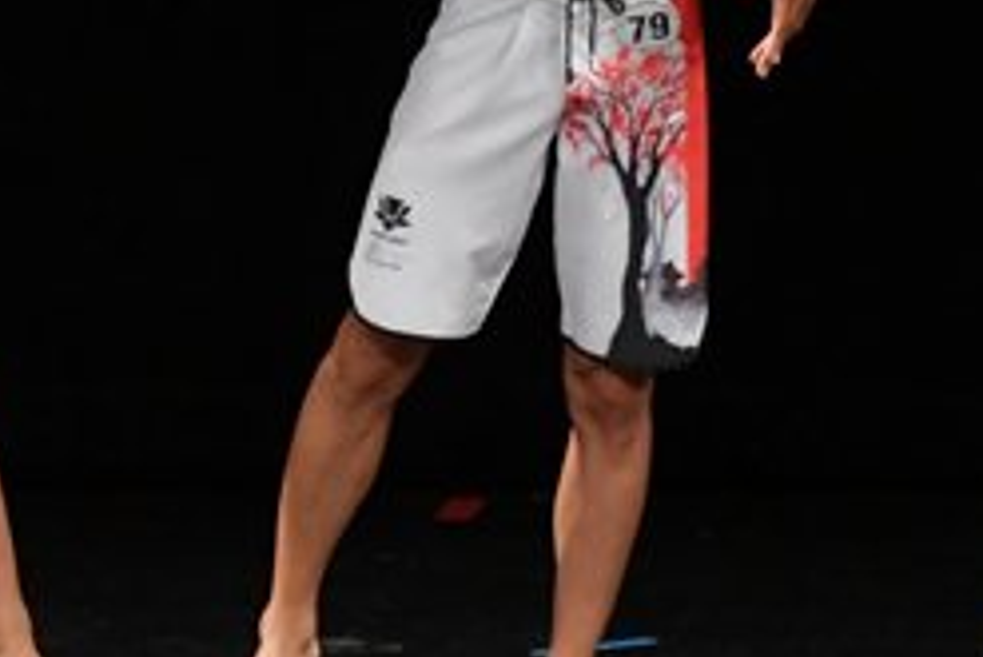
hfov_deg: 2.6
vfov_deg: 1.7
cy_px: 100
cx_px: -348
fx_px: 21829
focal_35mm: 799
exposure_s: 1/400
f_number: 5.6
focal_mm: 170
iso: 3200
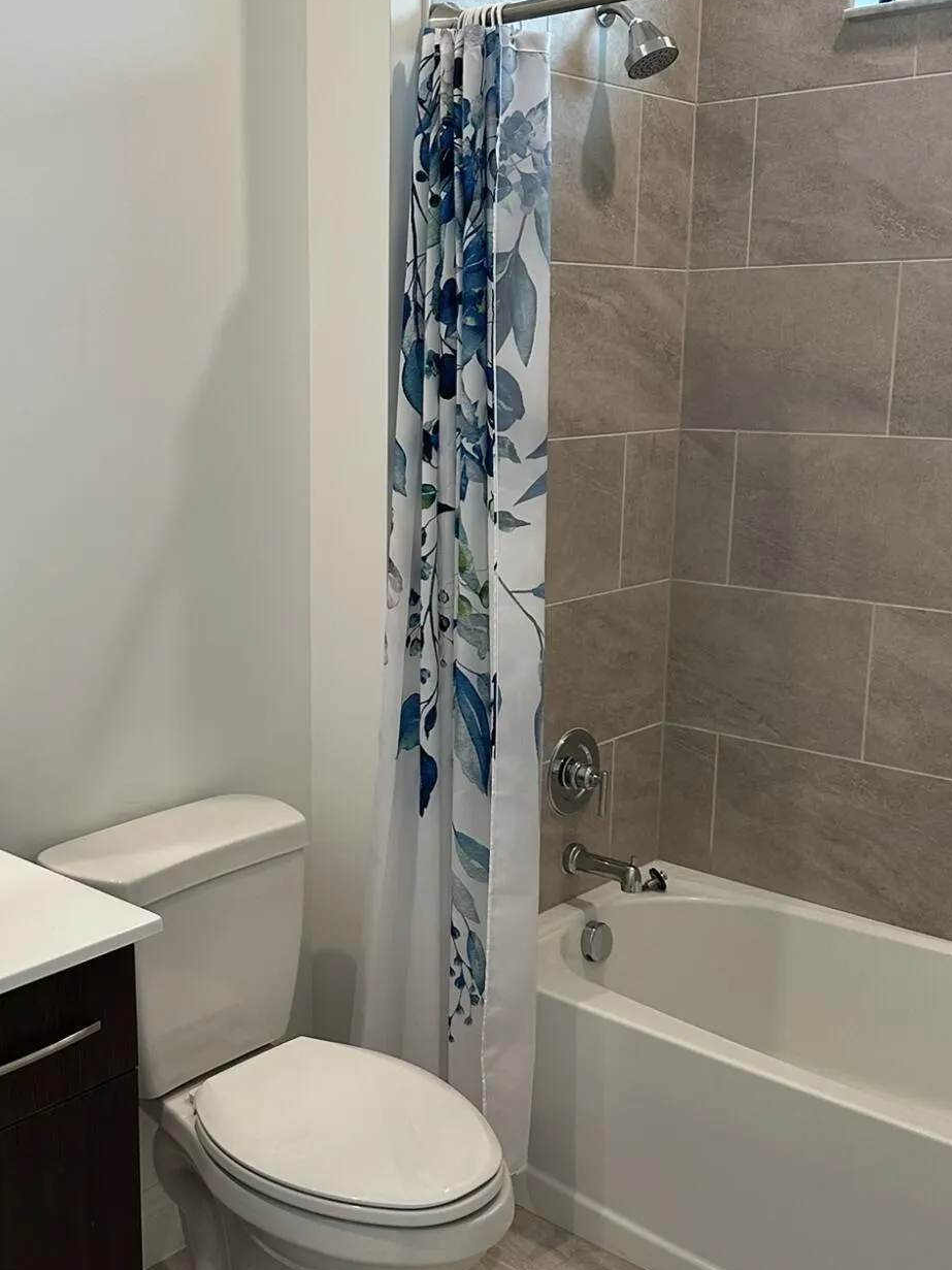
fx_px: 1430
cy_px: 654
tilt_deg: -12.1
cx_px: 361
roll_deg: -1.2
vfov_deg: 47.9
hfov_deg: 36.6
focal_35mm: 39
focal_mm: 6.86
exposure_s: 1/120
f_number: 1.78
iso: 200
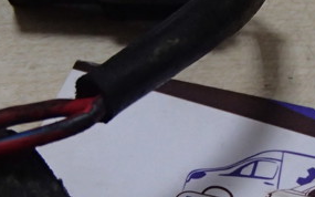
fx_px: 755
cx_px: 171
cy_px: 170
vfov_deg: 14.7
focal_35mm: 88
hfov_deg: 23.6
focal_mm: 6.64
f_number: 4.7
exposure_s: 1/80
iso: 800
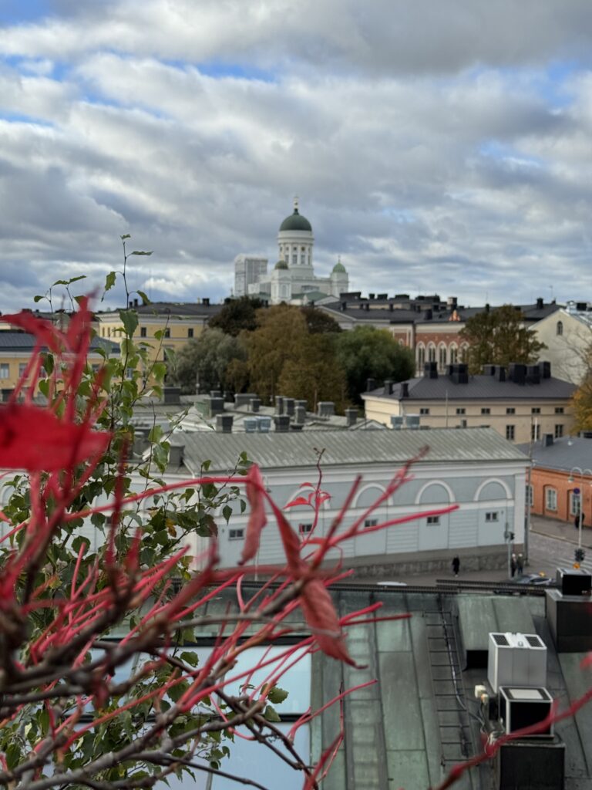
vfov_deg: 39.7
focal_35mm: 48
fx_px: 1095
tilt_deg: -2.1
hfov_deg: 30.3
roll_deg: -0.6
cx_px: 296
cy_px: 395
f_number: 1.78
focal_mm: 6.76
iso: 64
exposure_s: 1/2833
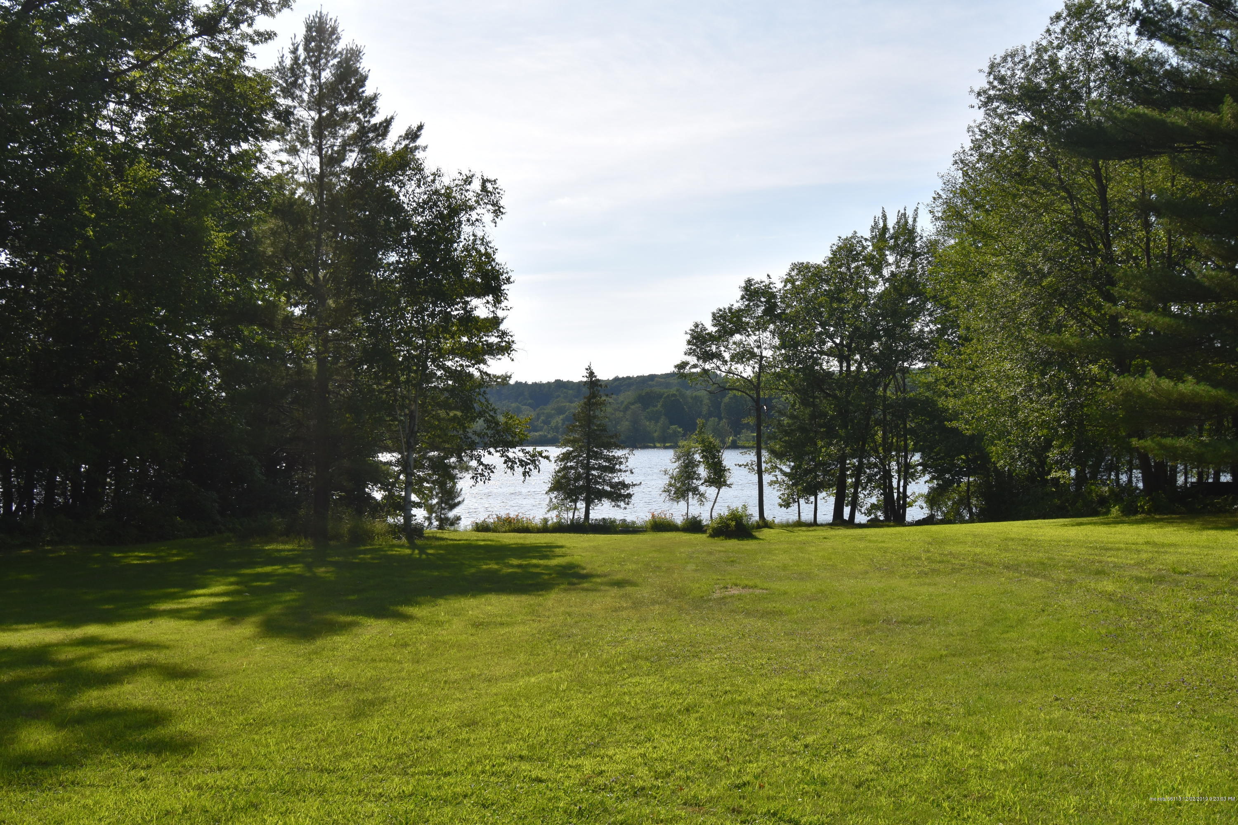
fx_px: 1032
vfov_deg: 43.6
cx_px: 619
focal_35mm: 30
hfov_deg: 61.9
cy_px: 412
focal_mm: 20
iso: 100
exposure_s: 1/200
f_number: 11
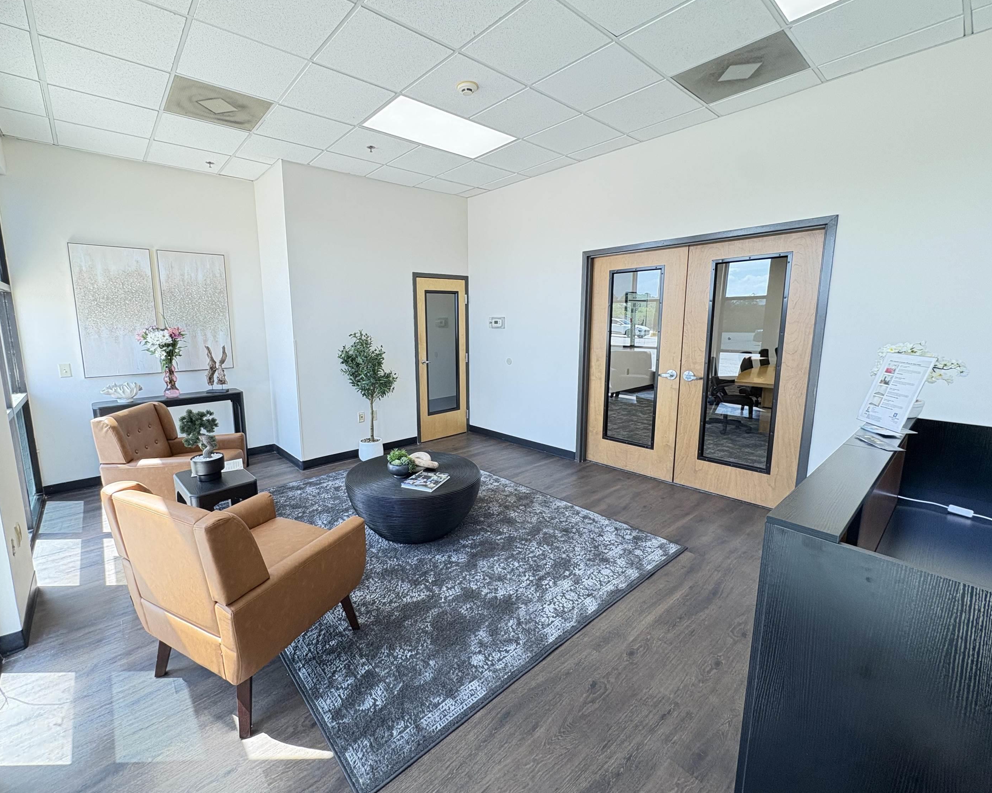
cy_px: 387
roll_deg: +1.3
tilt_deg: -7.4
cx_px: 452
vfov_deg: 84.0
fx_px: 440
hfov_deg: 96.5
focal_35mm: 15
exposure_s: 1/120
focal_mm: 2.22
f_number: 2.2
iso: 200
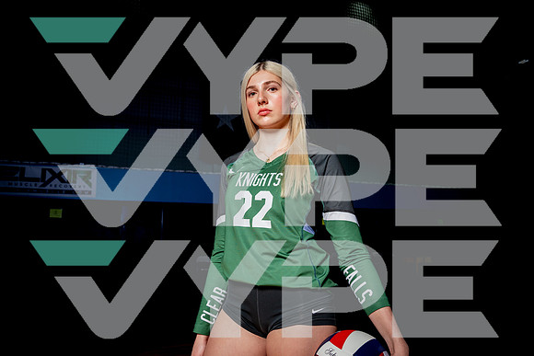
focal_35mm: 25
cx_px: 267
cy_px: 178
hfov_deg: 71.9
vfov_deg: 51.6
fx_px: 368
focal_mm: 24
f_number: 4.5
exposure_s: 1/200
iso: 250
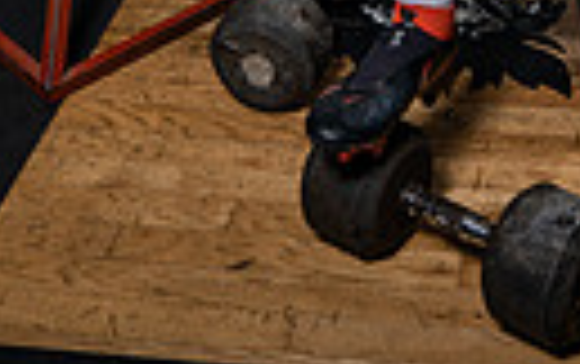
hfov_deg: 23.7
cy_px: -562
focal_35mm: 85
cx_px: 522
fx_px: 1345
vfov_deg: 11.9
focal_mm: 24
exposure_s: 1/250
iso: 200
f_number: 6.3
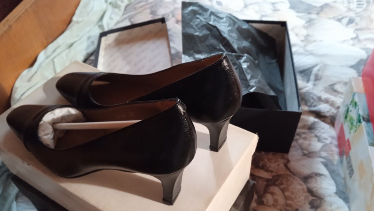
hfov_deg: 62.6
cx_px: 190
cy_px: 133
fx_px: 307
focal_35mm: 31
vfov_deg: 37.6
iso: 1990
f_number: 2.2
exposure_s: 1/14.3
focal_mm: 3.43
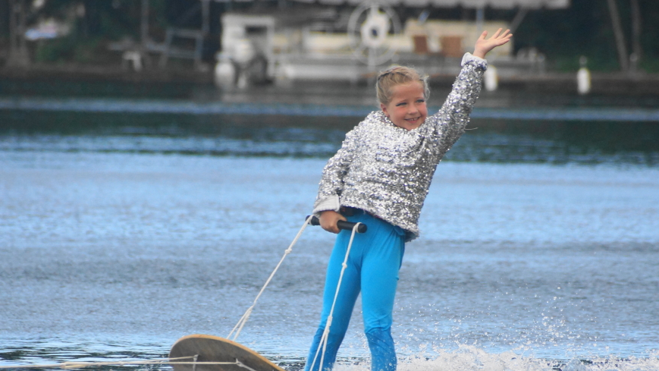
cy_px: 229
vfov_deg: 2.7
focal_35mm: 452
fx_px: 7899
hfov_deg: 4.8
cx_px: 326
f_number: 6.3
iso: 500
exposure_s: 1/400
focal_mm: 250
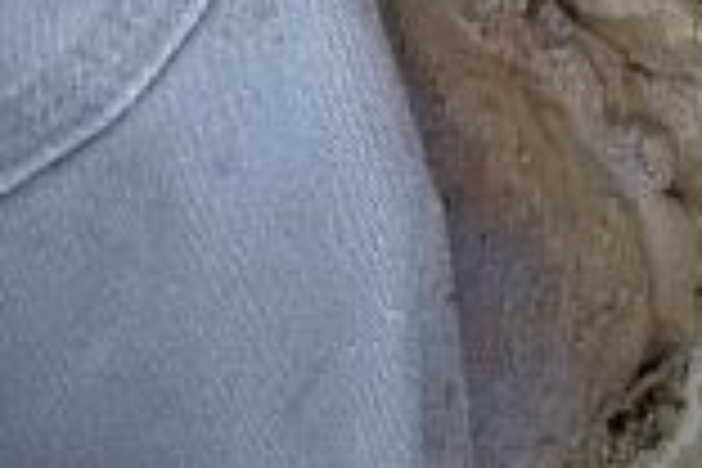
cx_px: 356
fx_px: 3958
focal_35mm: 203
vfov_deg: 6.6
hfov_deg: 10.1
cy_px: -432
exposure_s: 1/60
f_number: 3.9
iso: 100
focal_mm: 6.7
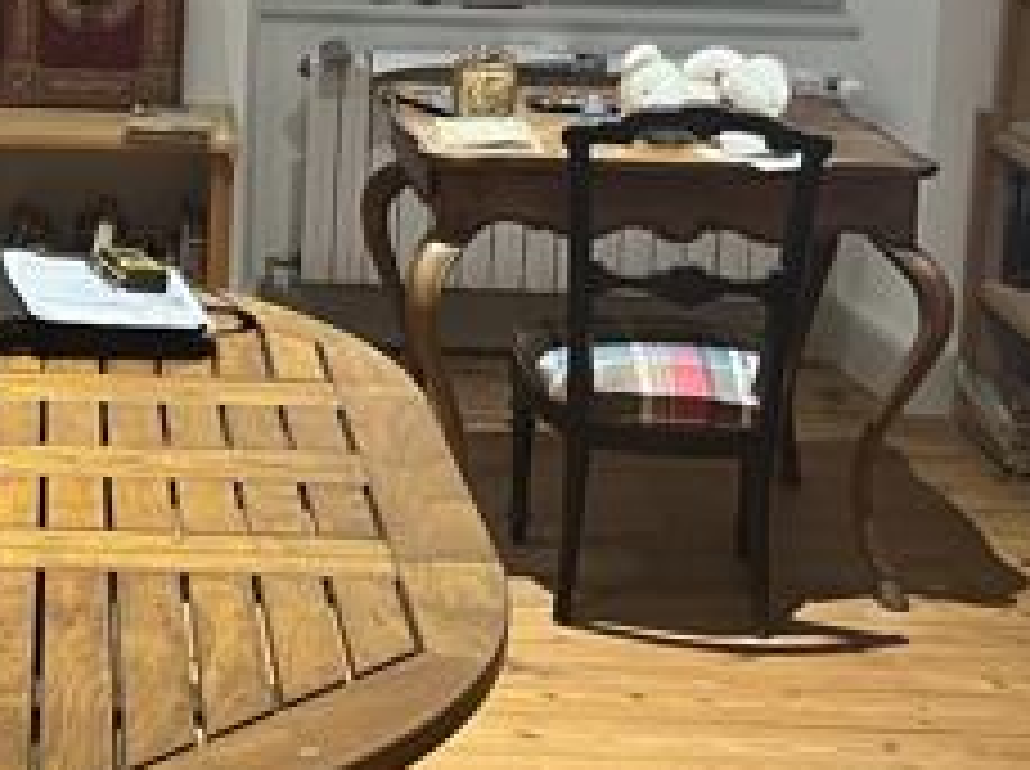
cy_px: -45
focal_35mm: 91
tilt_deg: -7.8
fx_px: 2703
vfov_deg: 15.8
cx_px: 45
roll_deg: -0.9
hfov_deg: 21.0
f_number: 1.6
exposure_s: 1/33
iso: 400
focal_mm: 5.1
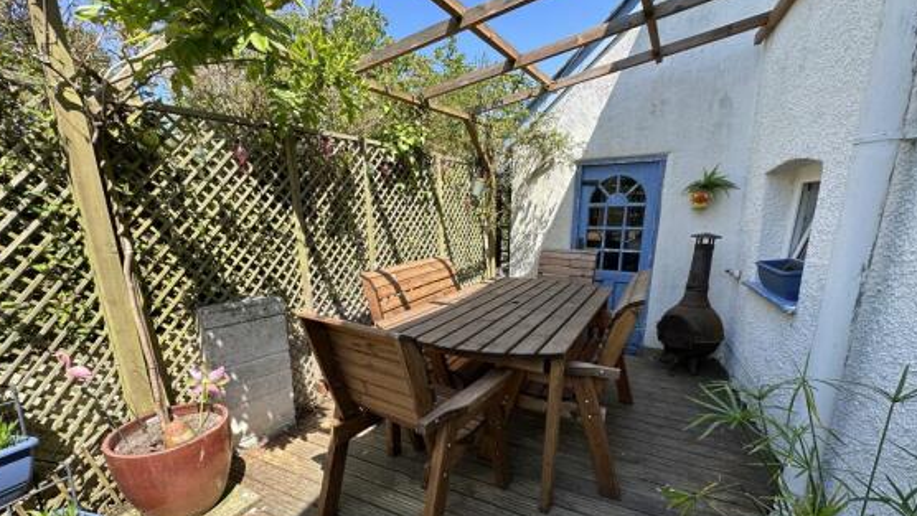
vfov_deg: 66.4
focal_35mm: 16
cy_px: 314
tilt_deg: -16.1
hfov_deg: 99.4
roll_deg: +0.6
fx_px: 389
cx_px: 456
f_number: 2.2
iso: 40
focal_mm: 2.22
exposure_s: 1/491
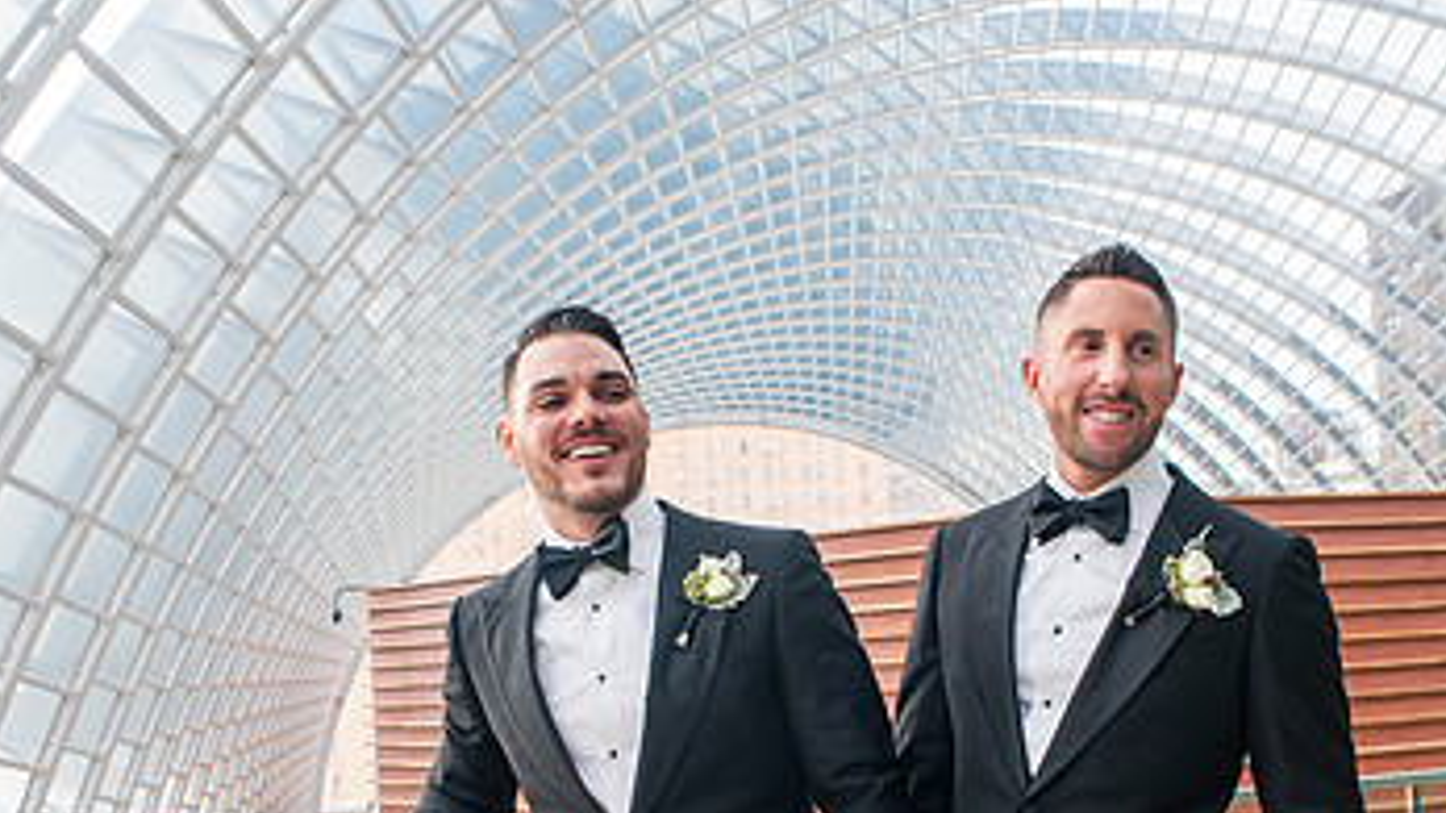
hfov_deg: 56.6
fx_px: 1342
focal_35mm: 35
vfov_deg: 32.9
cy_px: 636
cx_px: 725
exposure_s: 1/100
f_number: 4
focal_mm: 20
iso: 500
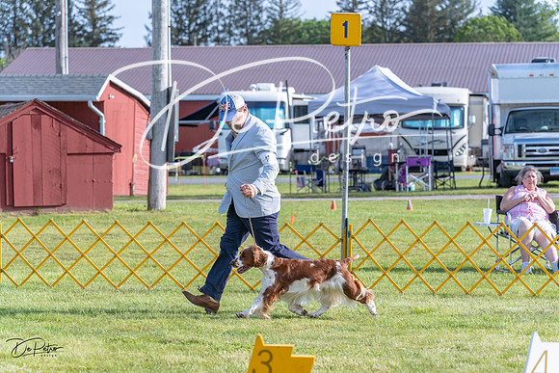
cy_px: 186
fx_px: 1926
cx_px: 280
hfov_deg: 16.5
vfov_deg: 11.1
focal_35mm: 124
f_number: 5.6
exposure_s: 1/1250
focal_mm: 124
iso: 320
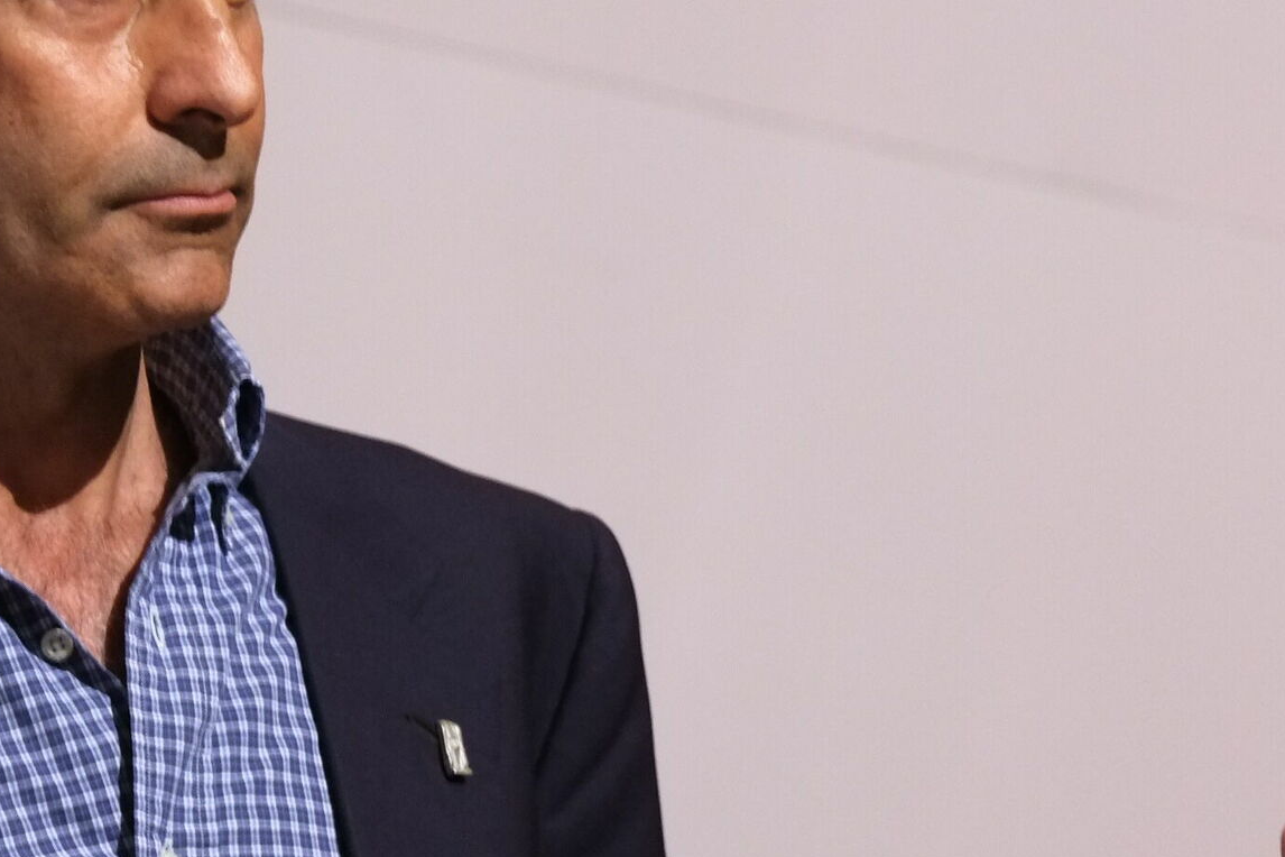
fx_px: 20987
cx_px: 1008
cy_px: 449
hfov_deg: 3.5
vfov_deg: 2.3
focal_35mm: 588
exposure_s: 1/100
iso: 2000
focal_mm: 156.1
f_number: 4.5
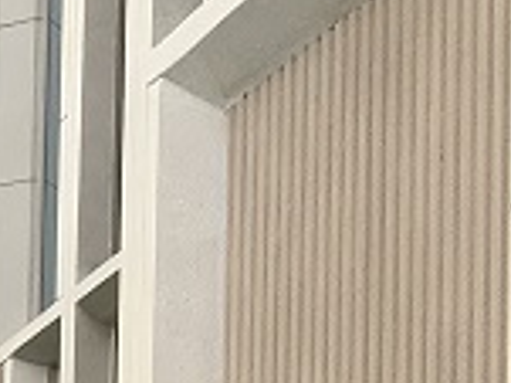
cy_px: 996
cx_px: -579
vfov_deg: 7.1
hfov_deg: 9.4
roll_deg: -4.9
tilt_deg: +3.8
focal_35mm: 194
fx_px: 2862
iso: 25
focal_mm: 4.15
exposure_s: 1/353
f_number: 2.2
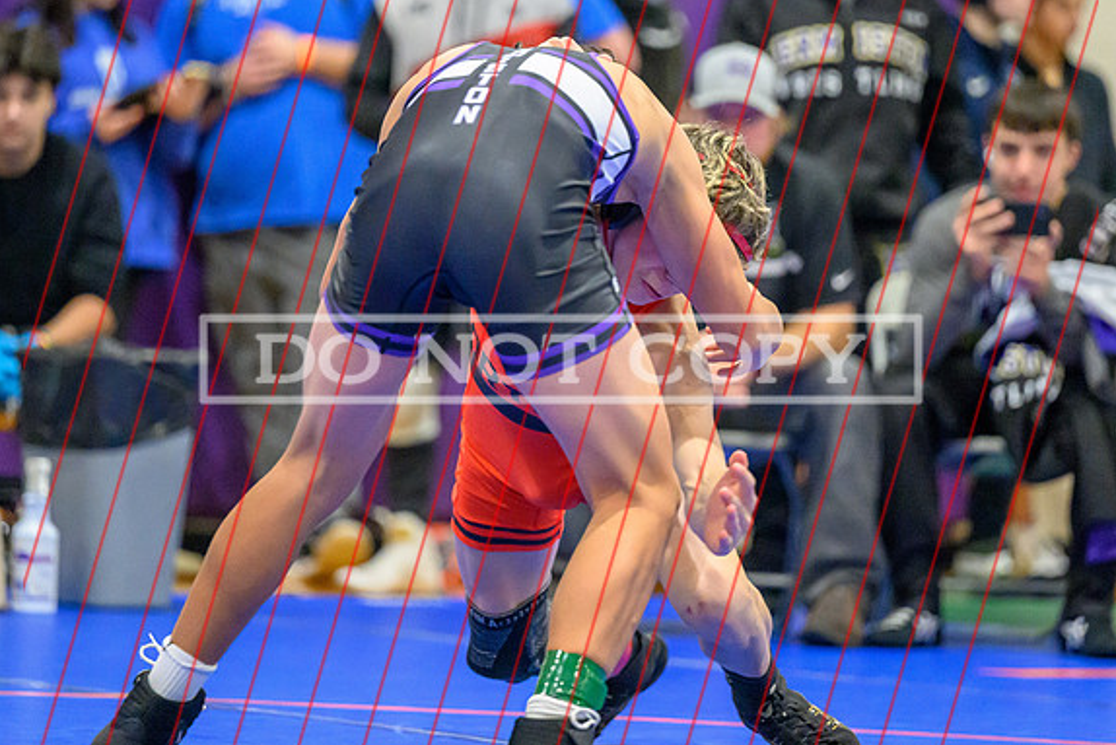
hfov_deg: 8.6
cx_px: 589
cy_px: 264
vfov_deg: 5.8
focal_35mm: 238
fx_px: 7379
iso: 10000
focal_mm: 180
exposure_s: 1/640
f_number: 2.8
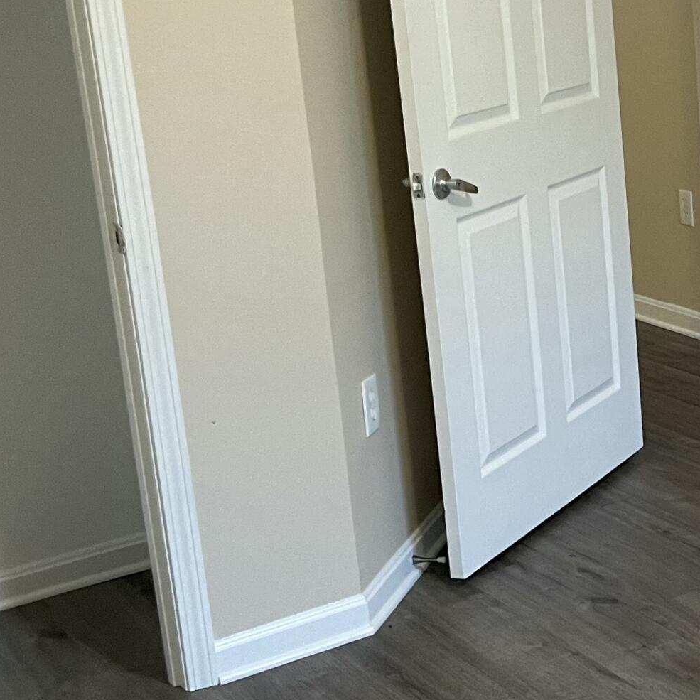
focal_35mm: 70
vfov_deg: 24.6
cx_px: 824
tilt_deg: -14.4
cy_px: 285
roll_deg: +2.1
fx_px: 1601
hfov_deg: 22.8
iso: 160
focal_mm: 4.2
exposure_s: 1/60
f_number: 1.6
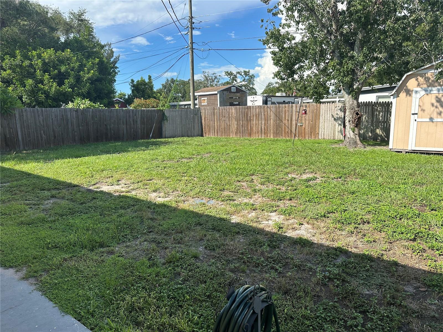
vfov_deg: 56.8
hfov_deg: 71.6
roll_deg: +1.7
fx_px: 307
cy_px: 166
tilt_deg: -11.5
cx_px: 222
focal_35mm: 24
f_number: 1.78
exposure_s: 1/2809
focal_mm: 6.86
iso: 80
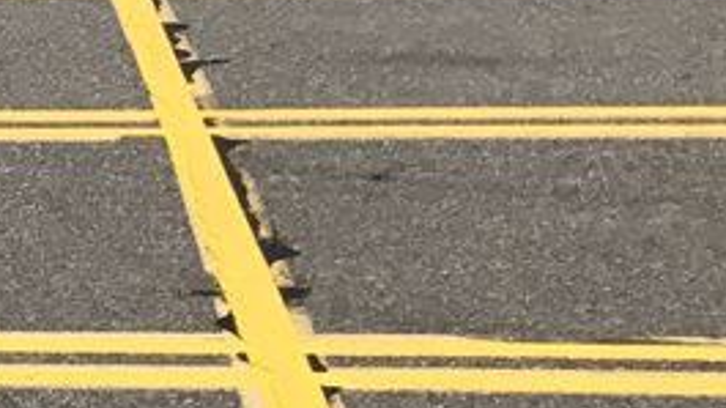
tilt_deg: +6.0
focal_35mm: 184
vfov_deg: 6.0
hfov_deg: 10.7
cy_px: -936
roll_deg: +0.8
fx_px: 3542
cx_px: -740
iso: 20
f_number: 1.8
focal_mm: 3.99
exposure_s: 1/4167
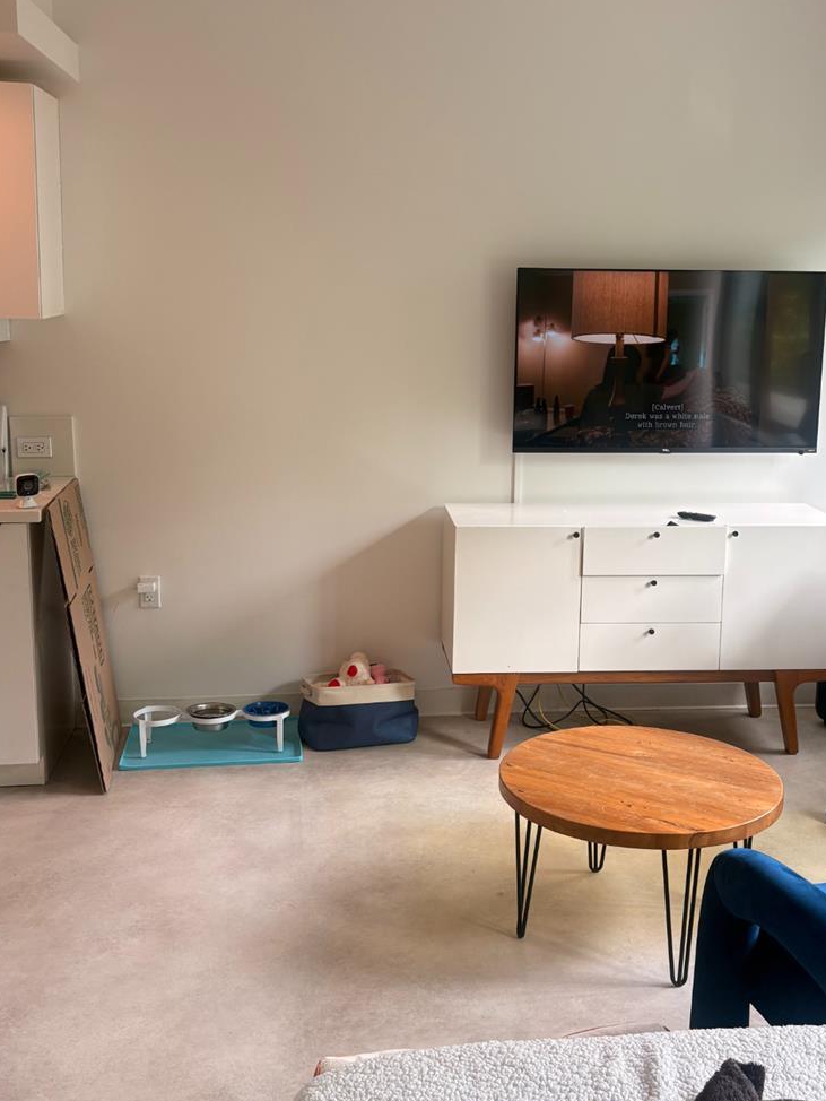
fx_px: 1272
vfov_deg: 46.7
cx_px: 483
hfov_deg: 35.9
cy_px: 500
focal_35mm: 40
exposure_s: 1/121
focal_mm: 5.96
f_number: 1.6
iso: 50
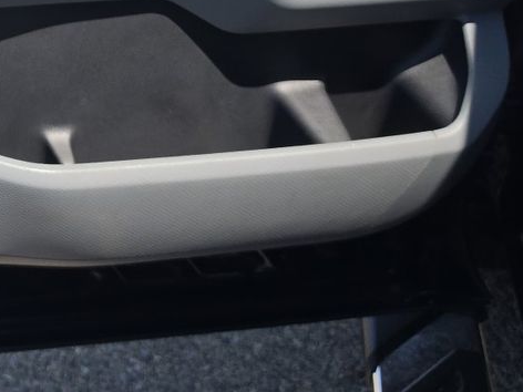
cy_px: -184
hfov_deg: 22.3
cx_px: -167
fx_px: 1178
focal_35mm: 78
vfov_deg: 17.2
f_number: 1.4
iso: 63
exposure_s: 1/2015
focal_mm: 6.5
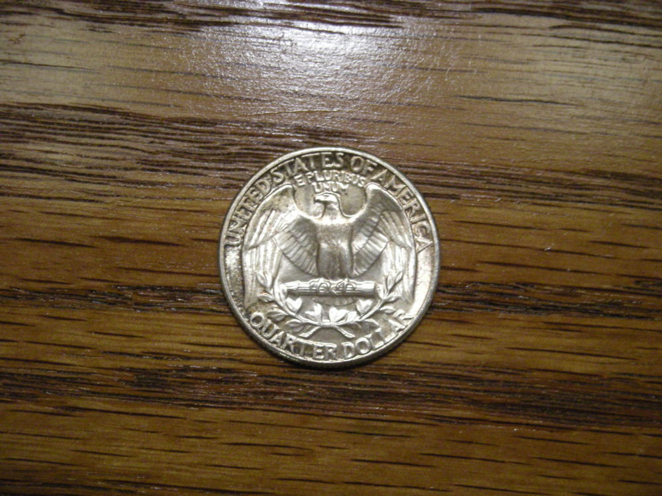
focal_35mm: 76
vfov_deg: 19.4
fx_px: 1453
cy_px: 248
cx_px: 331
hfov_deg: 25.7
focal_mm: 12.3
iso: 346
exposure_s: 1/60.1
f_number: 3.9
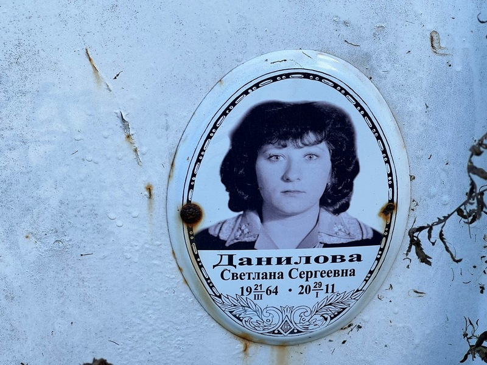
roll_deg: -0.9
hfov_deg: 25.3
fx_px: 1083
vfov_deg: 19.1
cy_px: 182
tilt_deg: -25.1
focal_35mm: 77
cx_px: 244
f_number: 2.8
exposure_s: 1/205
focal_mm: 9
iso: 32
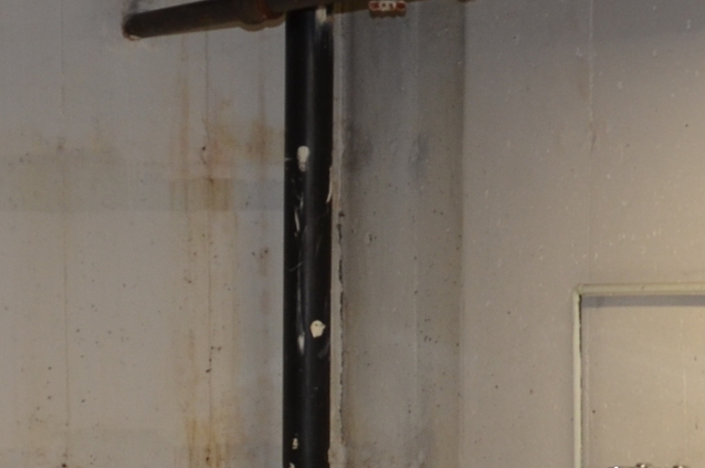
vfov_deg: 10.3
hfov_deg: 15.8
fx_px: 2541
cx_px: 396
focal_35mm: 130
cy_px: 615
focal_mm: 18
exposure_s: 1/60
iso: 200
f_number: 3.5
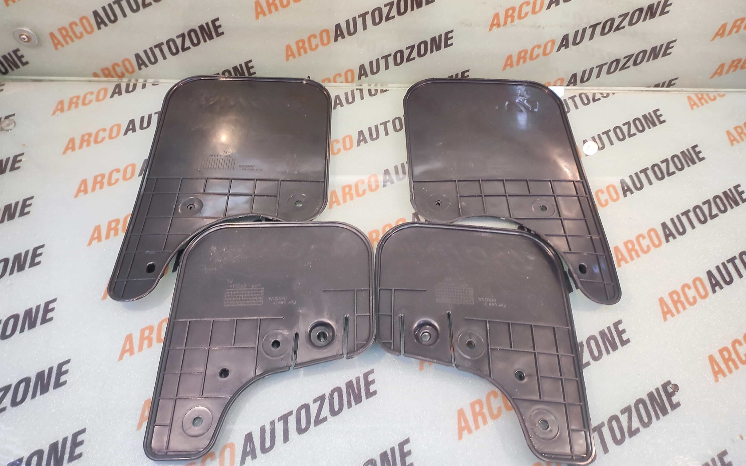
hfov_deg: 88.0
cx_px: 370
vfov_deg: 61.9
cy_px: 200
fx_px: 386
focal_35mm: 19
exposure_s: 1/33
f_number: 1.79
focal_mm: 4.74
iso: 243
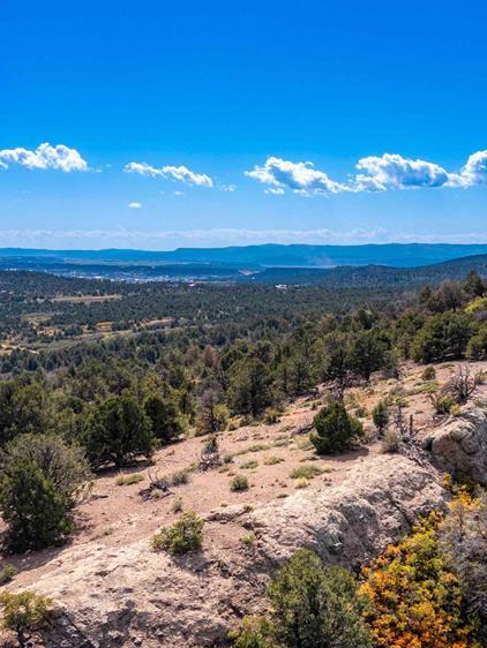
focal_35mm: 49
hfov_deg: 29.4
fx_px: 918
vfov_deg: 38.8
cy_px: 363
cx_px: 340
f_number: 5.6
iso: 100
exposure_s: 1/800
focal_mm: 10.26
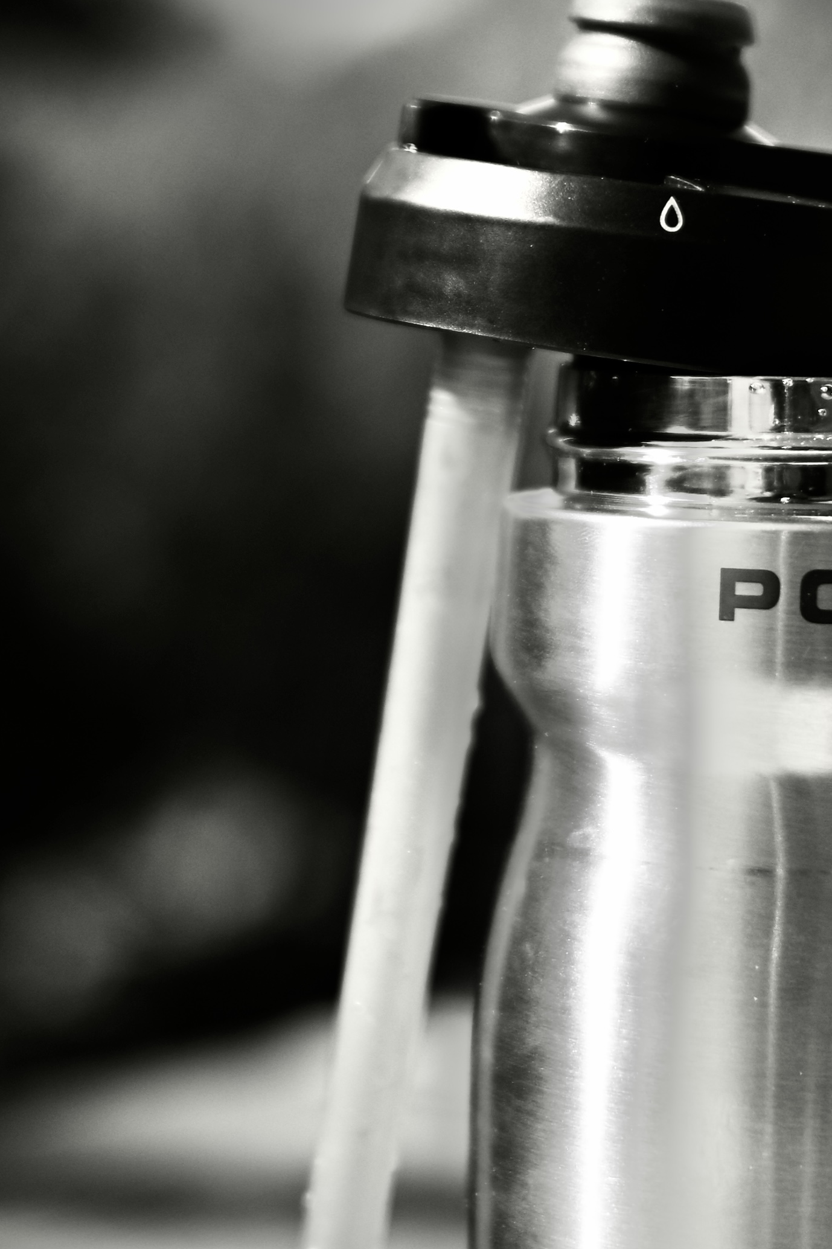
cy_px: 457
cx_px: 348
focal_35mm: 117
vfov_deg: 17.5
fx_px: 4057
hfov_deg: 11.7
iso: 100
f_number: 2
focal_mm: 40
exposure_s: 1/6400
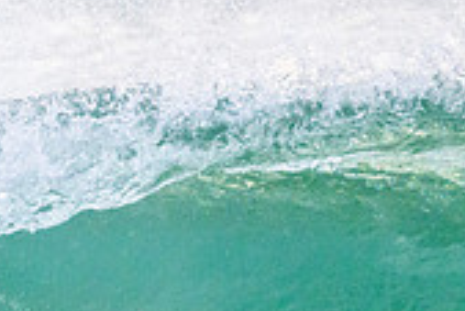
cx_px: -113
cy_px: 241
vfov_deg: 0.4
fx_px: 41781
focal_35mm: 3232
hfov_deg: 0.6
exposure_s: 1/2000
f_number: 11
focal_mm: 800
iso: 3200
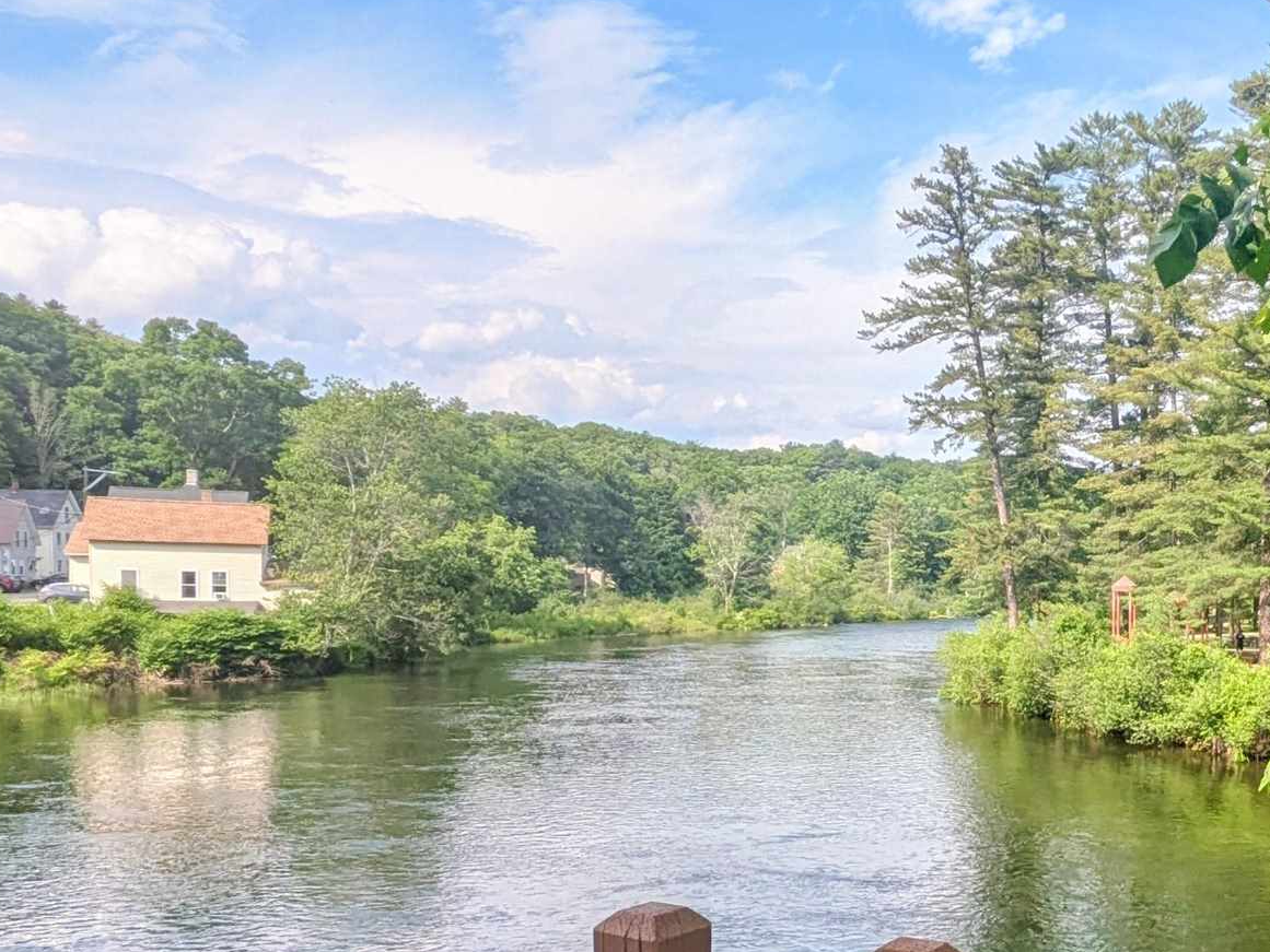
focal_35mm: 37
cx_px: 1013
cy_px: 667
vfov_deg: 38.1
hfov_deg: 47.4
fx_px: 1358
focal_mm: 1.83
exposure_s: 1/925
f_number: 2.2
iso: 49
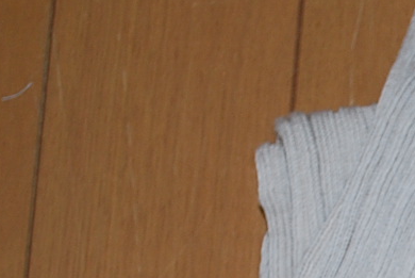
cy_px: 484
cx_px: 896
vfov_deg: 5.7
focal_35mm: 238
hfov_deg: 8.1
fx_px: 2747
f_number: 4.8
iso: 200
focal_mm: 32
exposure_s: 1/60
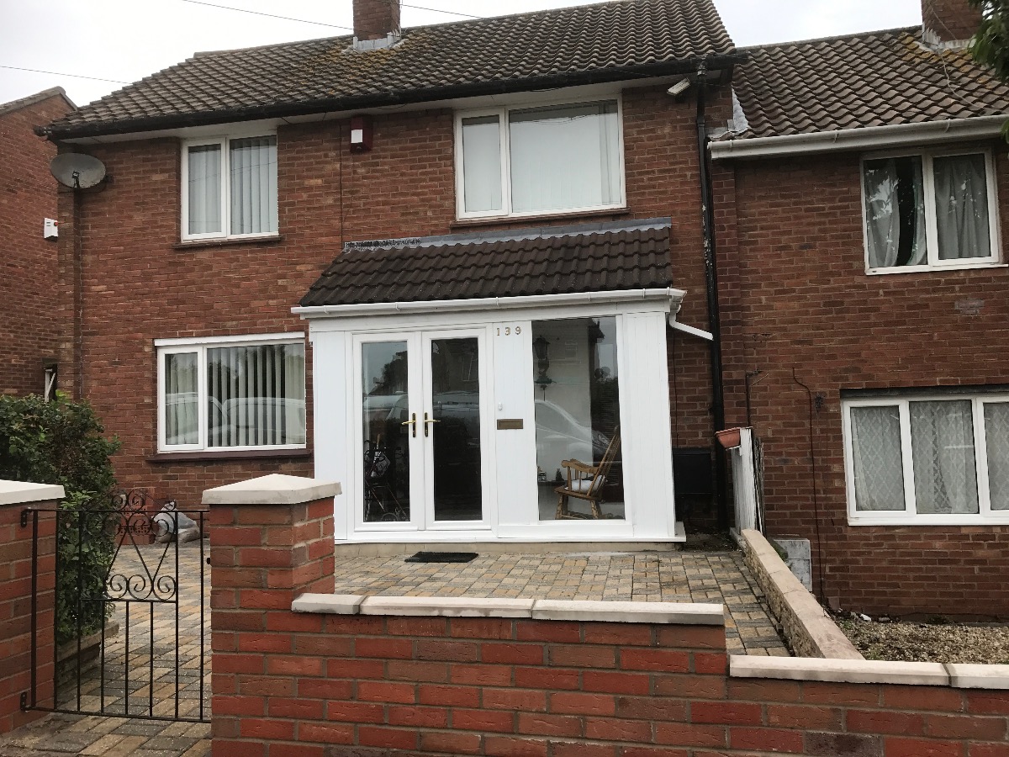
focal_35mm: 28
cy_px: 378
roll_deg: +2.5
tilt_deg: +4.7
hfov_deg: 63.4
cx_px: 504
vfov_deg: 49.7
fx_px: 816
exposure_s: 1/1100
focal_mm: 3.99
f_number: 1.8
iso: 20
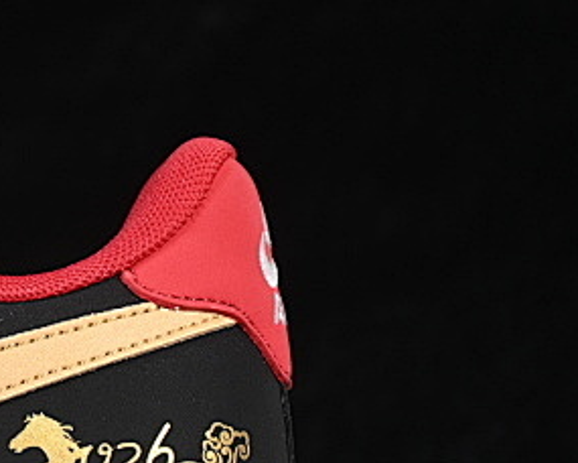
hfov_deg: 7.1
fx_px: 4567
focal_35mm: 267
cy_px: 309
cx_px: -444
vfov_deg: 5.8
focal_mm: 50
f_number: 7.1
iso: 160
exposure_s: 1/60
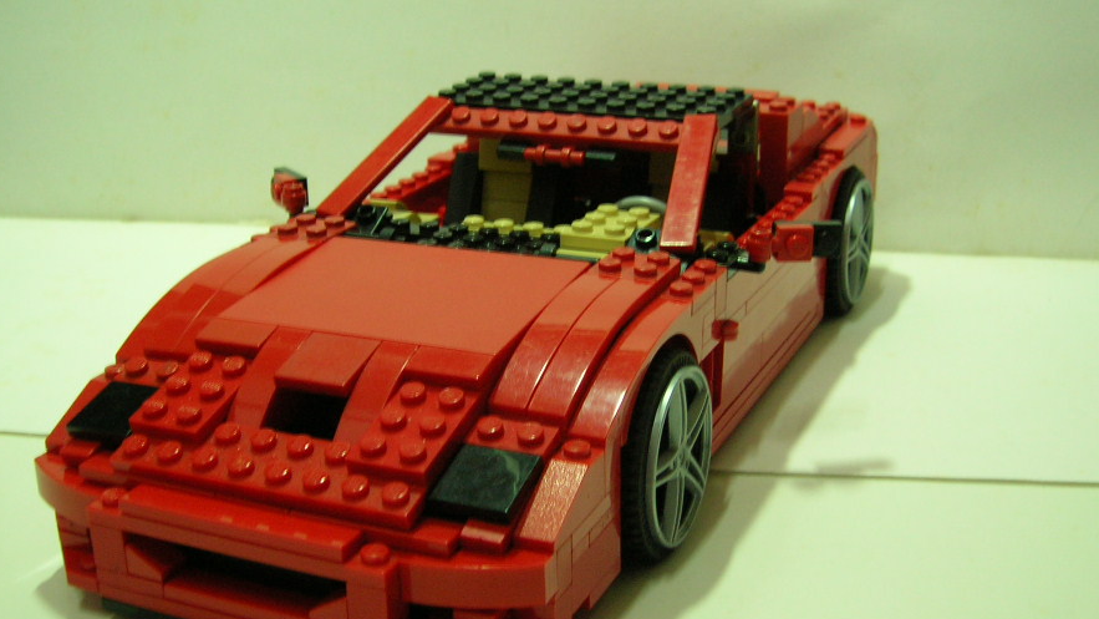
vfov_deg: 24.9
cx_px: 563
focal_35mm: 48
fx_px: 1399
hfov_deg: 42.9
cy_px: 319
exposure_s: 1/3.7
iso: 96
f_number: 3
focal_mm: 6.4
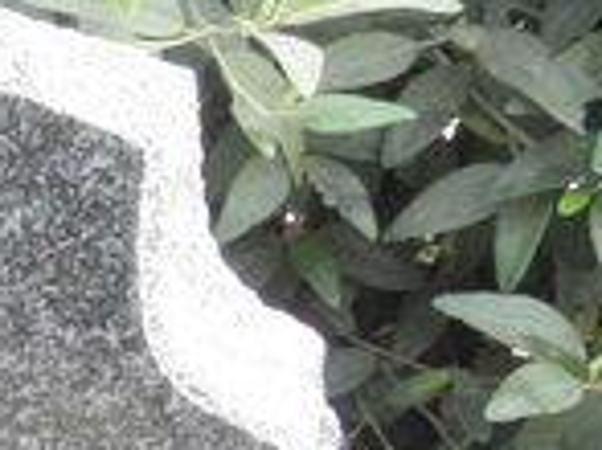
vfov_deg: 9.4
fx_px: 2554
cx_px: -749
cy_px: 900
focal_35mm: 147
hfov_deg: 11.5
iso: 200
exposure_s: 1/125
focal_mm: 4.83
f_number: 6.3
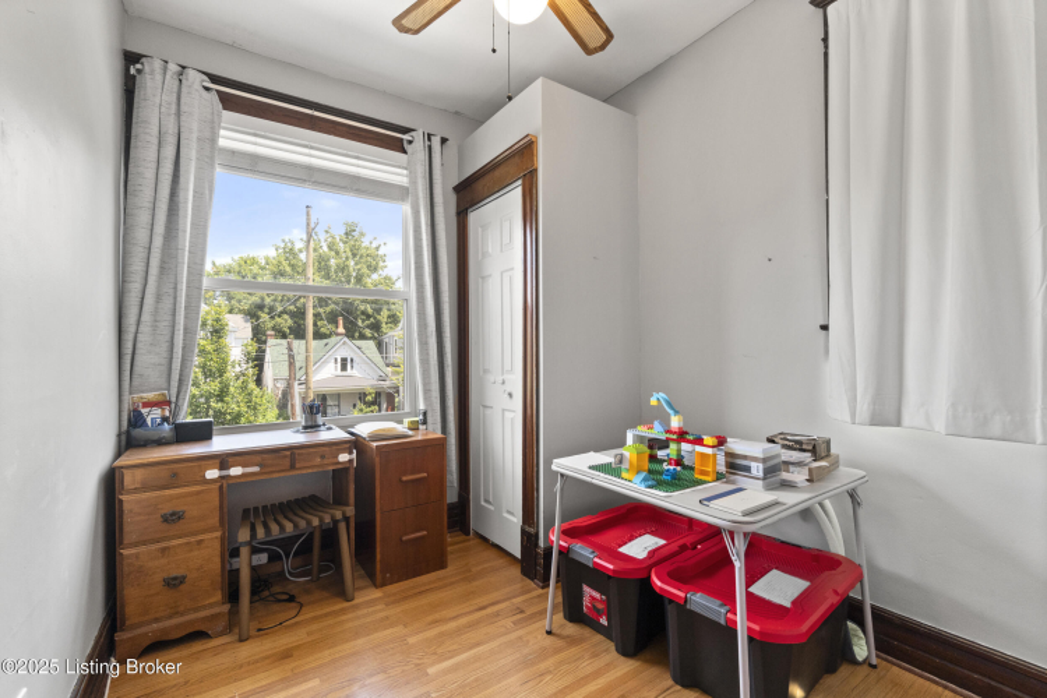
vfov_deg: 77.3
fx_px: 436
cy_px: 349
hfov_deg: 100.4
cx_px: 524
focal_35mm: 15
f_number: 8
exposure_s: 1/20
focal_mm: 10
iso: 400
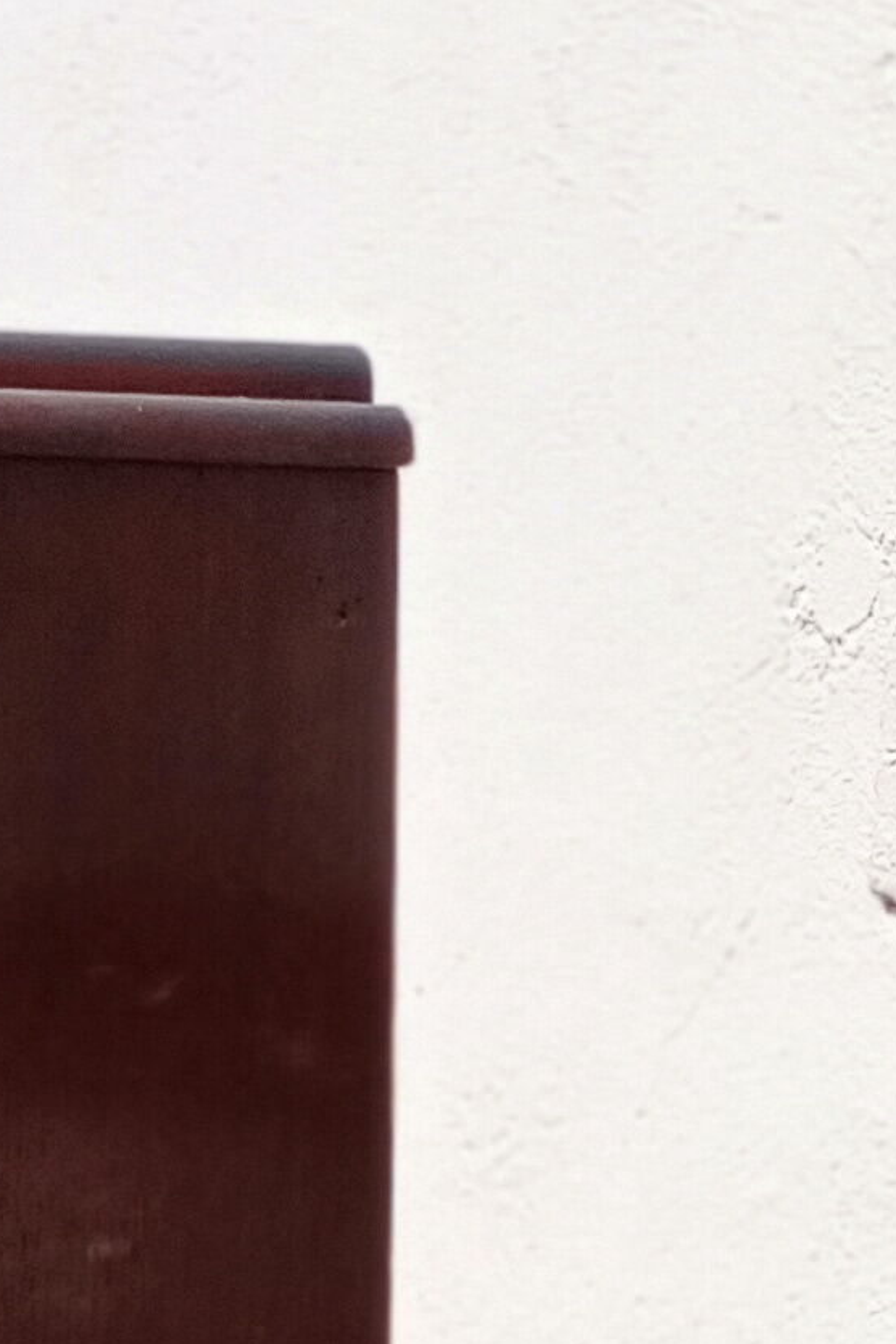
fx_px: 4256
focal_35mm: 114
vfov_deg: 15.3
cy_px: 2474
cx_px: 42
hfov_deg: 11.9
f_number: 1.8
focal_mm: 4.05
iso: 112
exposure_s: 1/1471
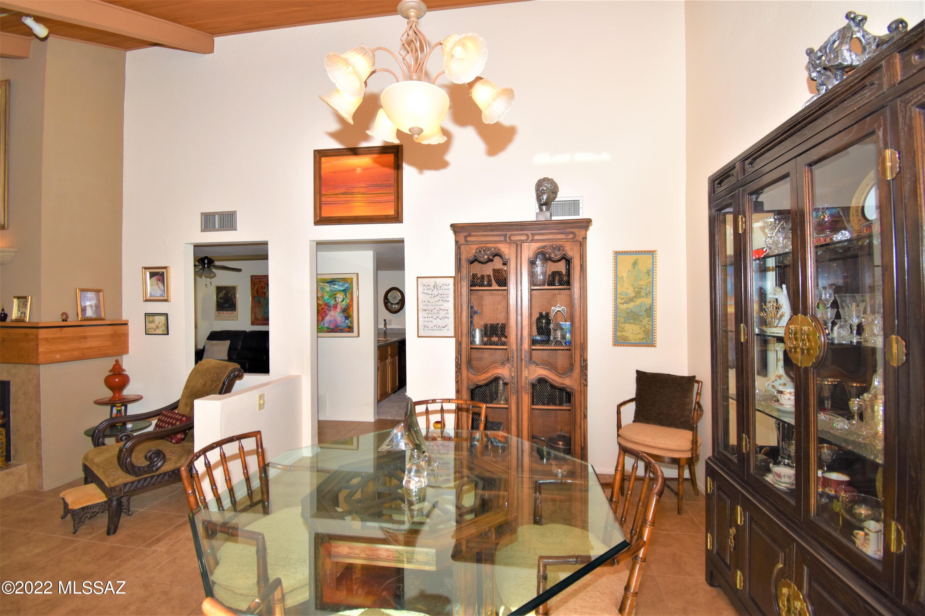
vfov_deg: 77.3
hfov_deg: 100.4
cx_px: 462
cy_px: 308
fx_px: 385
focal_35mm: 15
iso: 250
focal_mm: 10
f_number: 5
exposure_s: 1/200
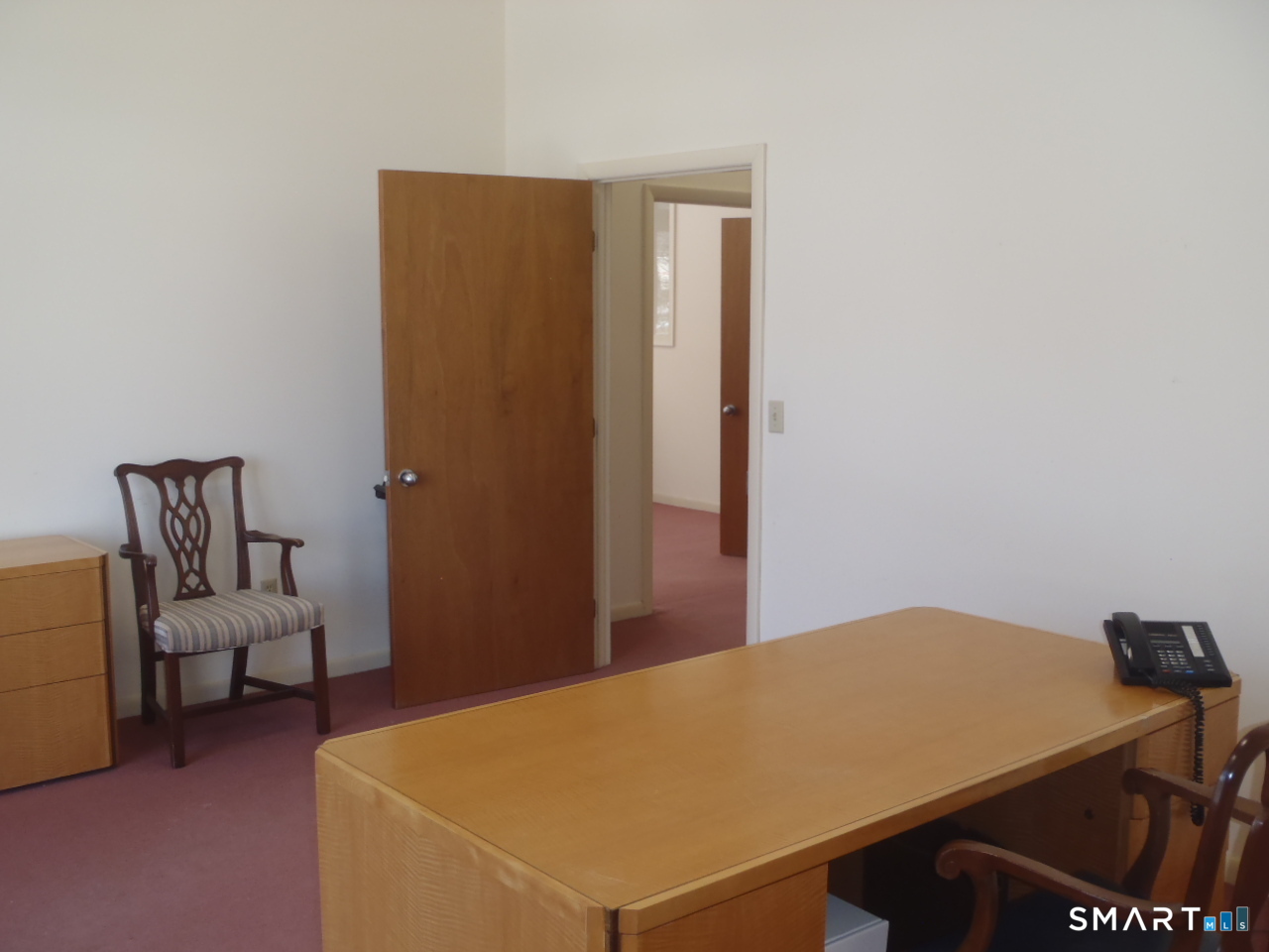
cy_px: 476
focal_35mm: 36
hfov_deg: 51.4
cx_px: 634
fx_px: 1320
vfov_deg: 39.7
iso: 125
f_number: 4.5
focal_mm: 6.45
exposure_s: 1/40
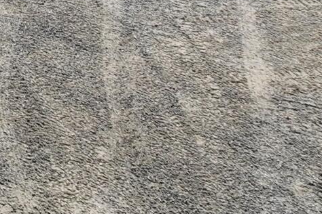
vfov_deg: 7.9
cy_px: -355
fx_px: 1413
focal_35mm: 158
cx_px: -536
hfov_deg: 10.5
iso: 340
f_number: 2.8
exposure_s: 1/5000
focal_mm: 12.29
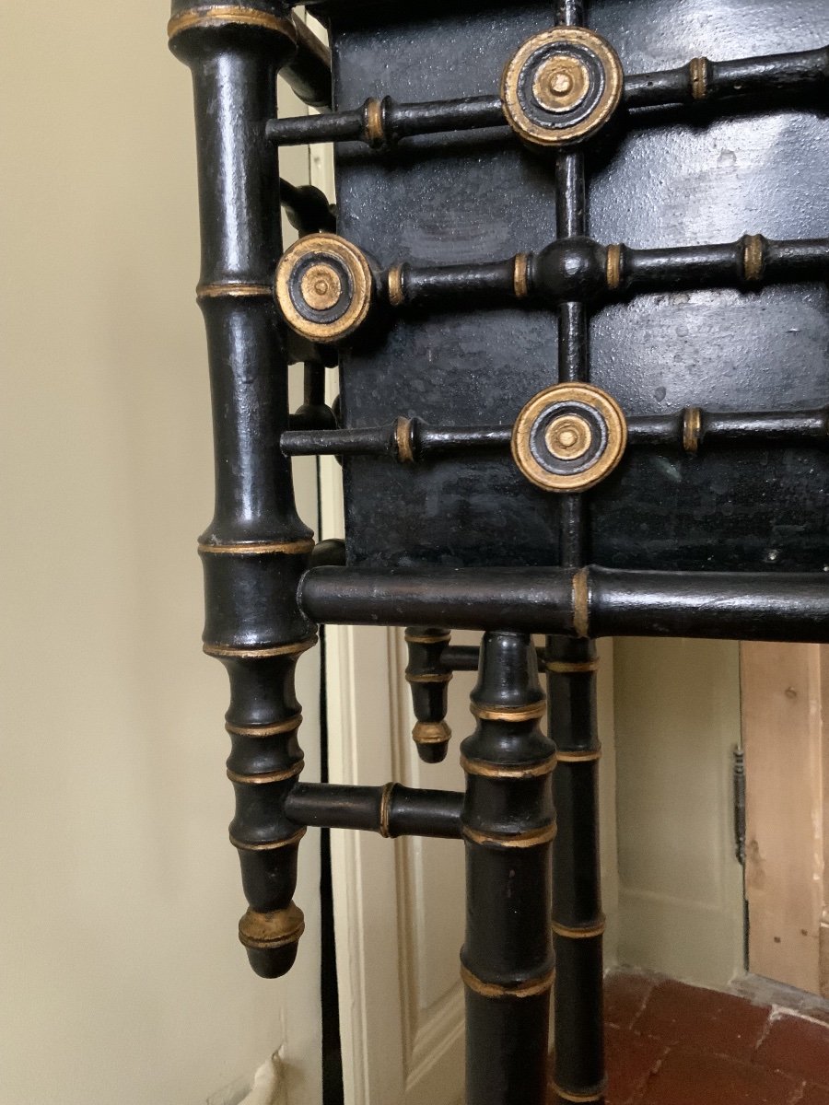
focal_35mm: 29
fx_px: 926
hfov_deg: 48.2
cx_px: 414
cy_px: 552
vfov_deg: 61.7
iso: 320
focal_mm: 3
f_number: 1.8
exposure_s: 1/25
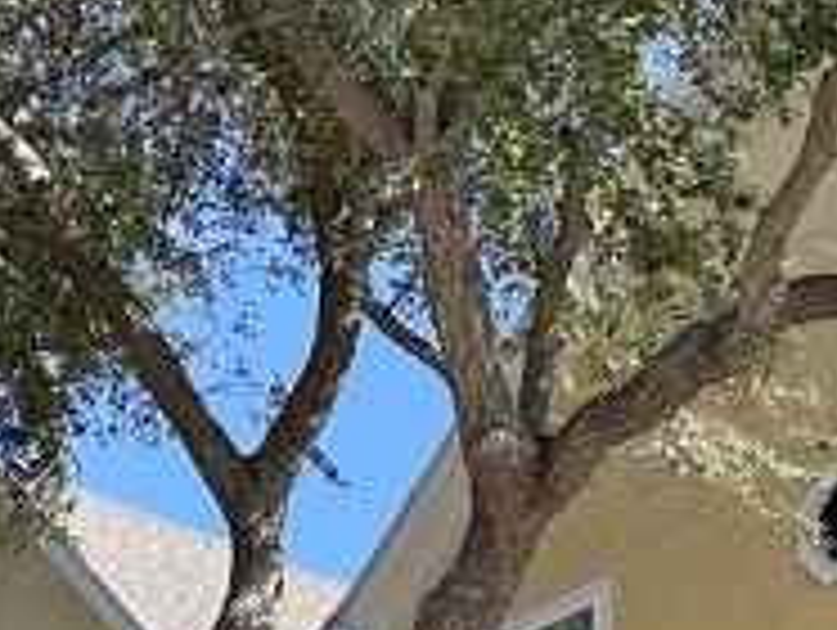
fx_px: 3196
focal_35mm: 132
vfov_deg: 10.9
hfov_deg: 14.9
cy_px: 909
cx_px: 554
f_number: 1.78
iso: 80
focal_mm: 6.86
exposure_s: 1/1495
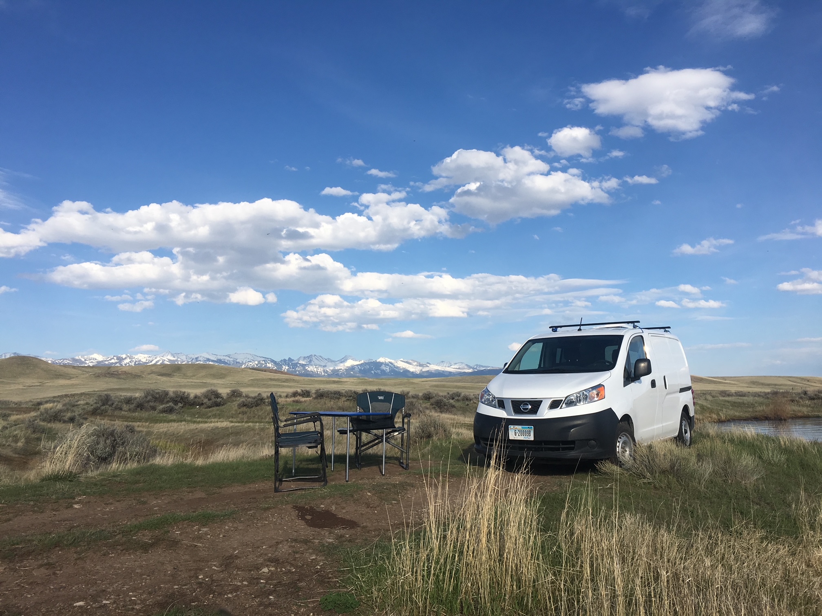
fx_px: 689
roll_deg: +1.2
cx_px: 411
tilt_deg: +8.6
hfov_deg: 61.7
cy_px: 308
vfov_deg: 48.2
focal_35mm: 29
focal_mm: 4.15
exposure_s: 1/1876
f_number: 2.2
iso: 25
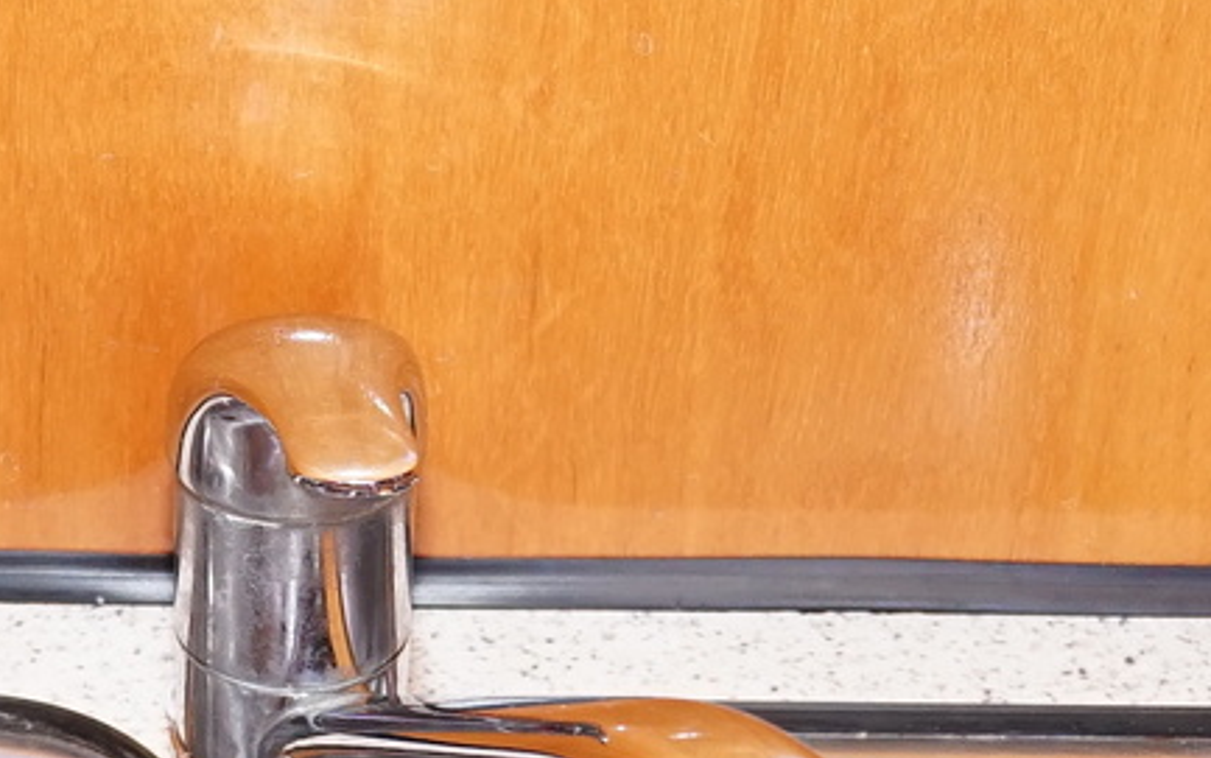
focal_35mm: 100
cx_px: 210
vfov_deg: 12.6
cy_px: 1028
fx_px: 3302
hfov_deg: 20.5
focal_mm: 17
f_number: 4
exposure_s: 1/160
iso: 640
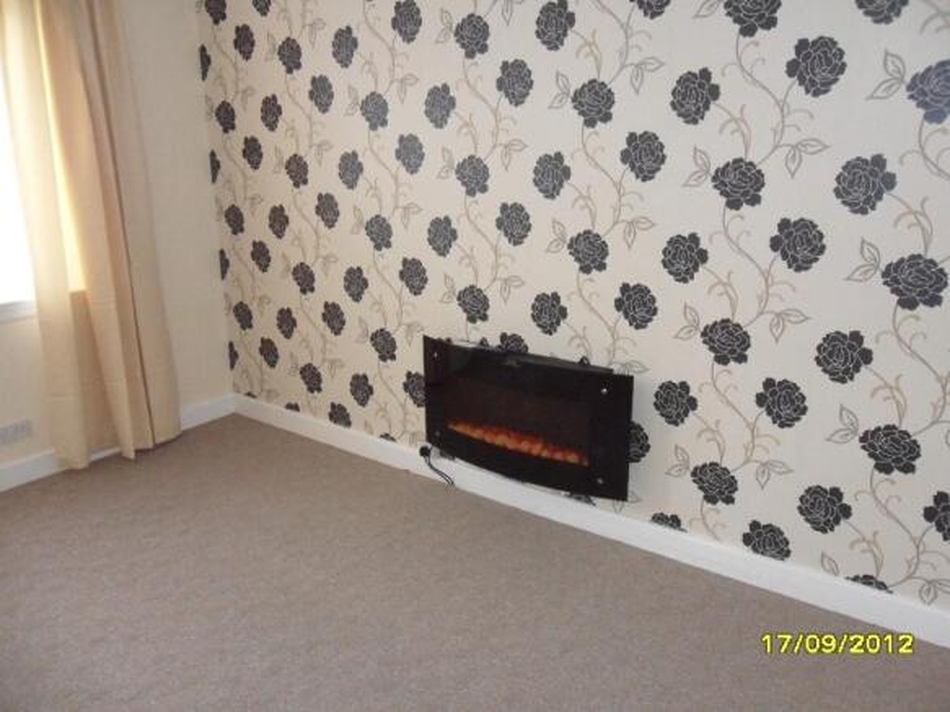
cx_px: 475
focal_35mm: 27
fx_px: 741
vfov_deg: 51.3
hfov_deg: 65.3
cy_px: 356
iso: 400
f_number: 3.5
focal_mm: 4.9
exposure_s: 1/45
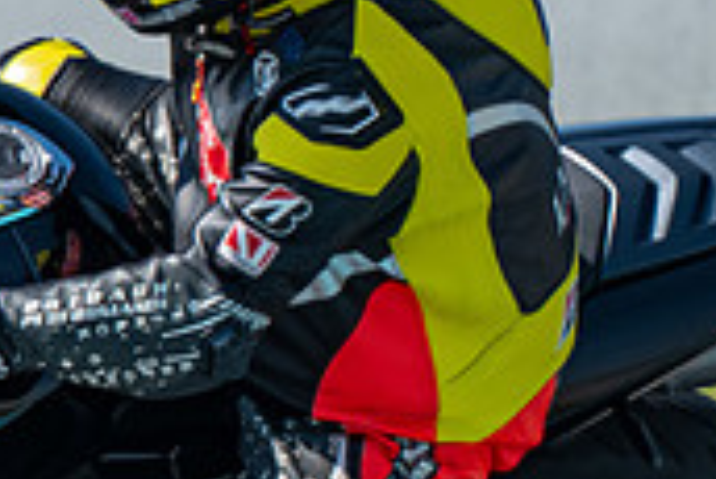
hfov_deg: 0.6
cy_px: 392
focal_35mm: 3369
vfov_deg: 0.4
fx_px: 67060
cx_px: -291
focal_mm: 600
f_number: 6.3
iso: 280
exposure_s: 1/1250
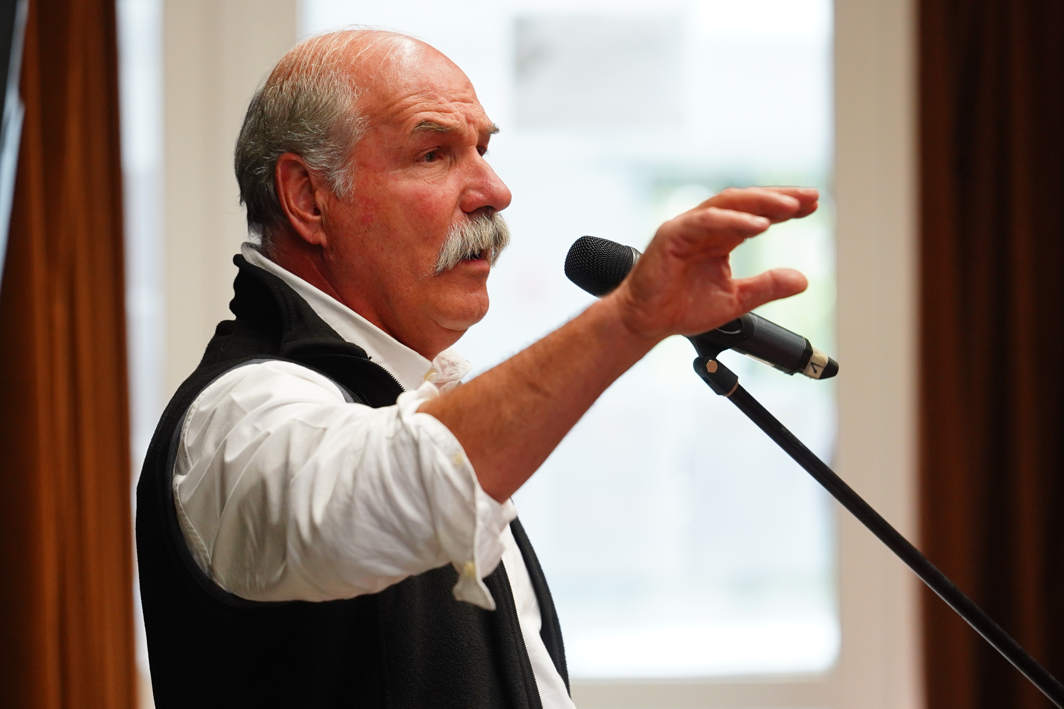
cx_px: 532
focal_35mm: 211
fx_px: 6236
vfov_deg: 6.5
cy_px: 354
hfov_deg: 9.8
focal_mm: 141
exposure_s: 1/200
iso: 1600
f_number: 2.8
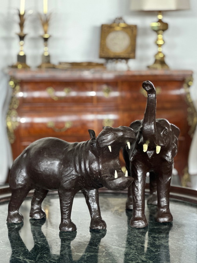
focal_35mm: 79
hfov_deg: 18.7
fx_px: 600
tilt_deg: -5.9
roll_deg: +0.4
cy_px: 131
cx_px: 100
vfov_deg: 24.7
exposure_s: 1/33
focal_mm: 9
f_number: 2.8
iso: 250
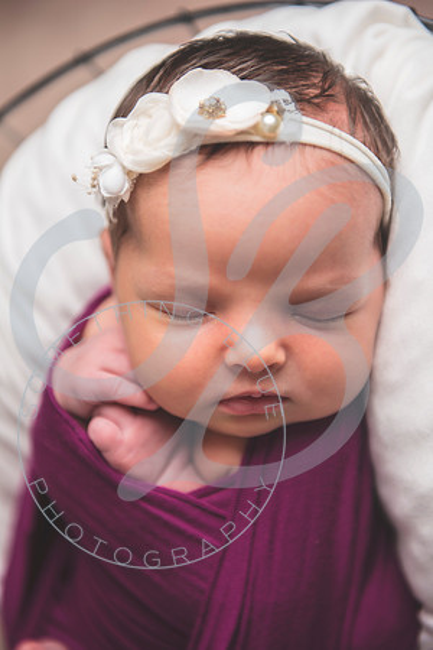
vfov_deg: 28.8
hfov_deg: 19.5
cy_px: 325
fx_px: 1263
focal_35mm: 70
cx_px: 216
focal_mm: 70
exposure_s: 1/100
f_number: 2.8
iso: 100
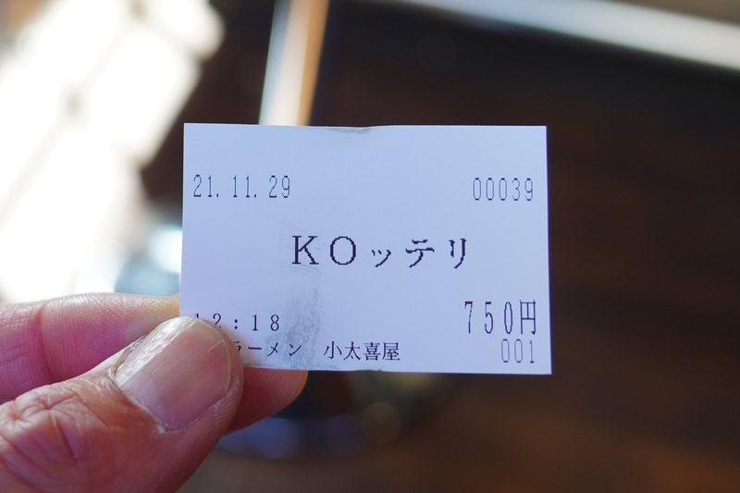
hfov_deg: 65.5
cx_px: 370
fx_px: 575
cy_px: 246
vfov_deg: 46.4
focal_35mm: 28
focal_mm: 28
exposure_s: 1/30
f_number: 4
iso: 250
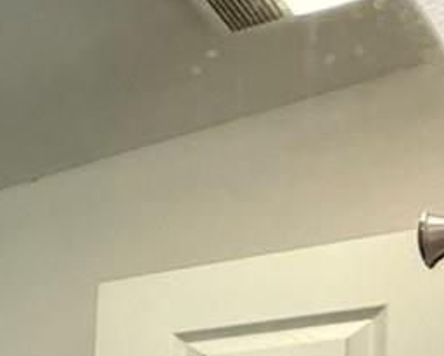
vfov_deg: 15.8
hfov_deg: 12.8
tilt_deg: +1.9
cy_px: 617
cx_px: -771
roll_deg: -0.8
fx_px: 1118
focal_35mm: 85
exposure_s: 1/120
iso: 320
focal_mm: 2.22
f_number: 2.2
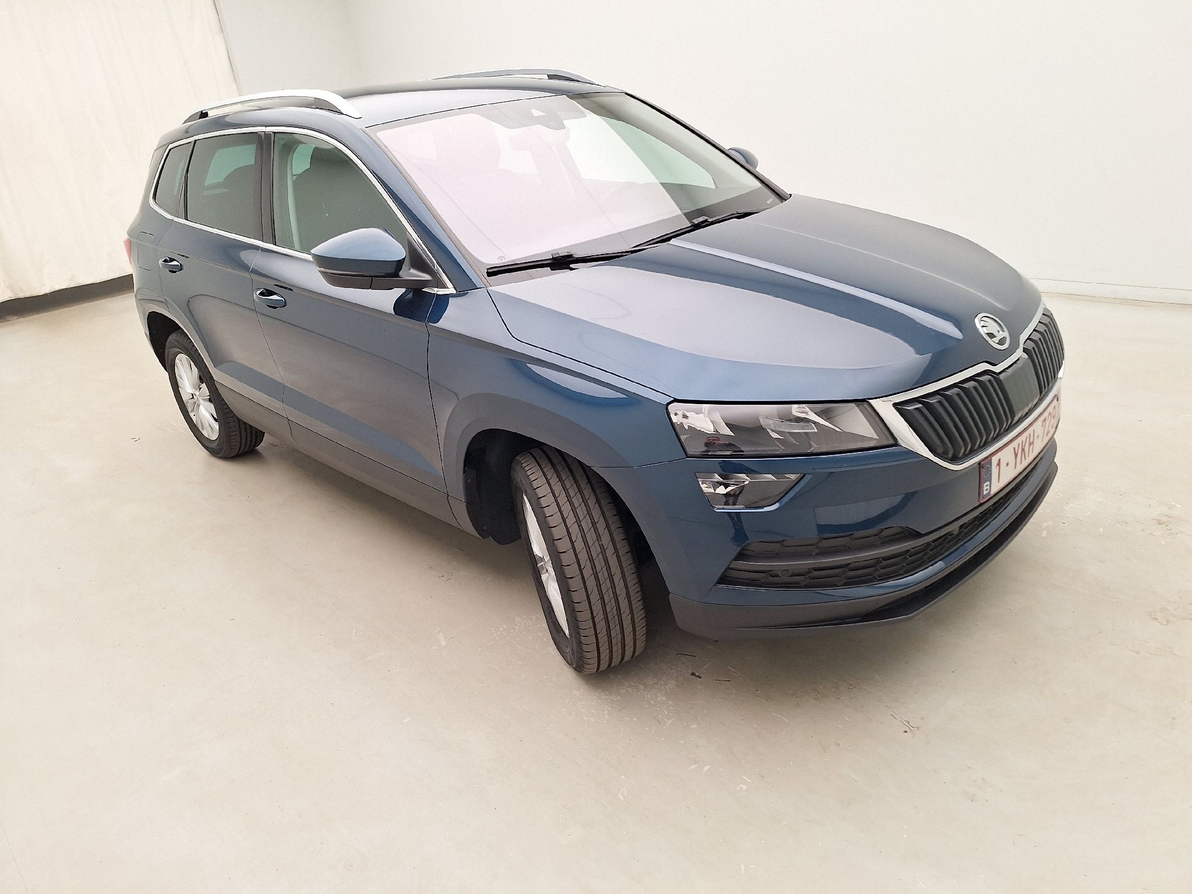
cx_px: 596
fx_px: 792
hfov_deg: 73.9
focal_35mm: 23
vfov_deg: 58.9
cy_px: 447
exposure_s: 1/100
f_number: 1.8
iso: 64
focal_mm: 5.54
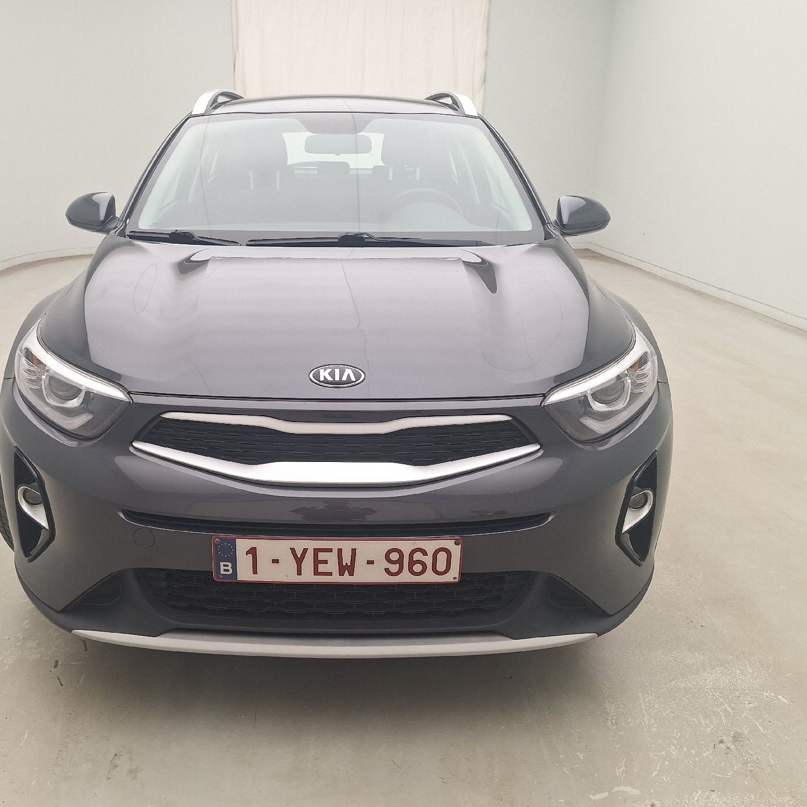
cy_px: 397
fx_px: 739
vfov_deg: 57.3
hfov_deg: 57.0
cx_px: 333
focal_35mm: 28
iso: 50
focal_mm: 5.54
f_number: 1.8
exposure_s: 1/100
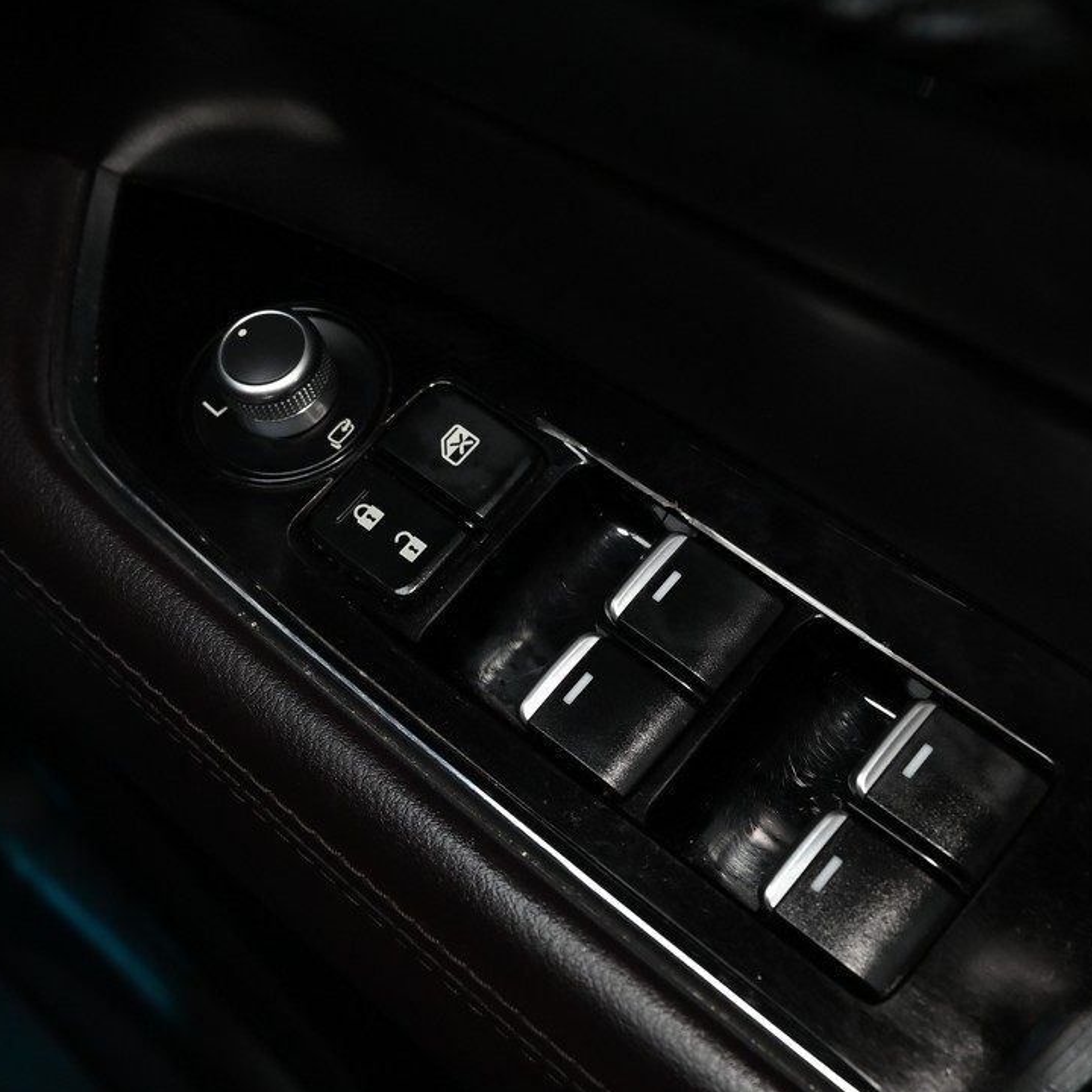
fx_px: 1713
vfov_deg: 35.4
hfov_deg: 35.4
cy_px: 550
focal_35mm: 48
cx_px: 528
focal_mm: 25
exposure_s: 1/30
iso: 800
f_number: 5.6
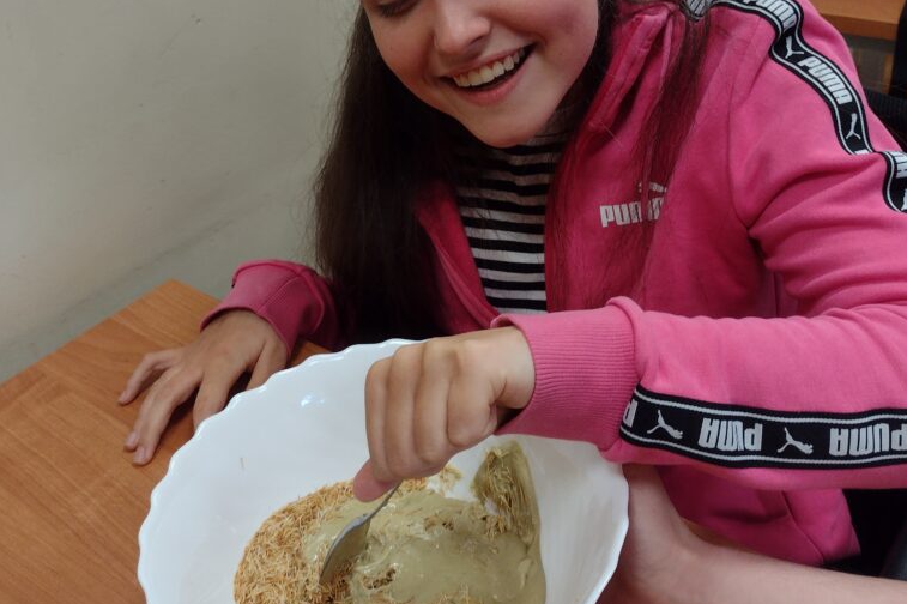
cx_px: 459
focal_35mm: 38
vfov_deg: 34.8
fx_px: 957
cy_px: 228
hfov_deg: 50.7
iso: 172
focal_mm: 4.71
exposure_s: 1/50
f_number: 1.7
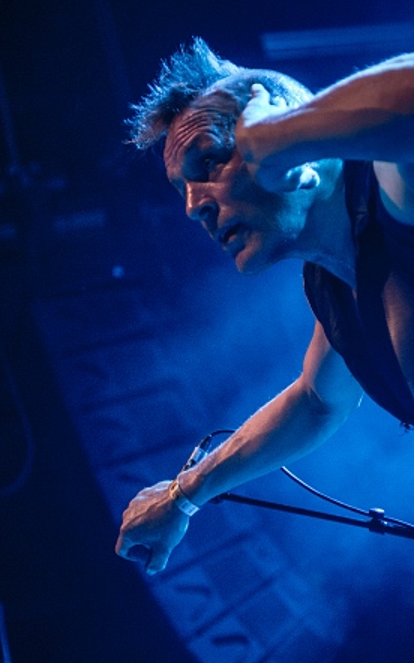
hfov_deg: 14.0
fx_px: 1680
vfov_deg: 22.3
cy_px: 347
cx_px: 327
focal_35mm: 93
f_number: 2.8
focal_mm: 56
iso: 2500
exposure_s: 1/80
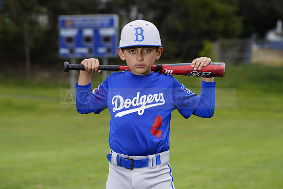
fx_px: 1211
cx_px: 142
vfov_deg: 8.9
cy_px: 94
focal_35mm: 154
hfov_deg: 13.3
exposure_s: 1/250
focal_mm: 154
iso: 100
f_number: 6.3
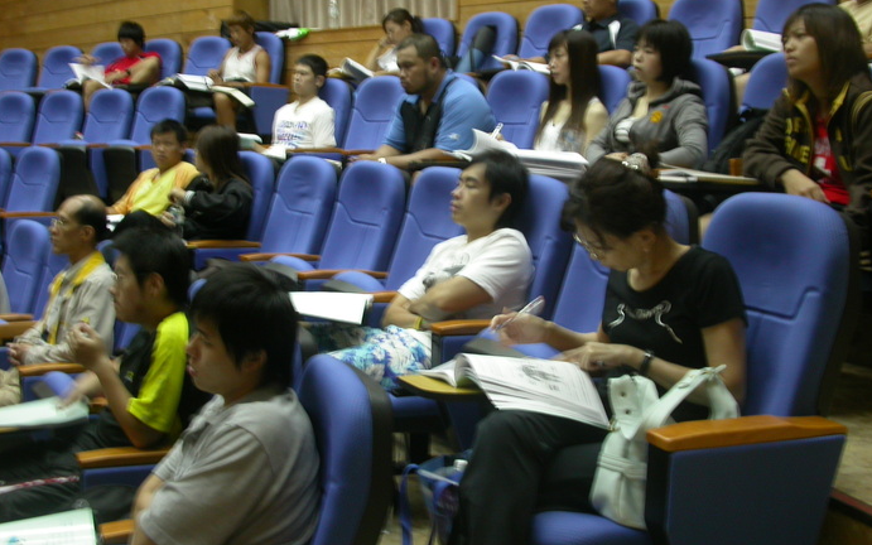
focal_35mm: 44
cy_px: 242
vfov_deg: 29.2
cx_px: 440
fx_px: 1046
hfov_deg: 45.3
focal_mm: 8.6
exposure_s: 1/8.5
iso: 100
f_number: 2.7
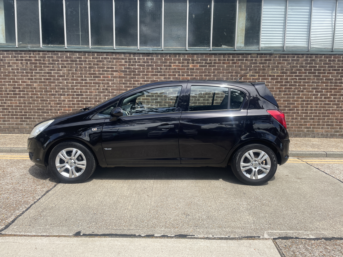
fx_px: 258
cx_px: 172
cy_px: 128
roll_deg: -0.2
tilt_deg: -7.9
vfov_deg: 53.1
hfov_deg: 67.3
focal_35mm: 26
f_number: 1.6
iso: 32
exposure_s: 1/1350
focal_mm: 4.2
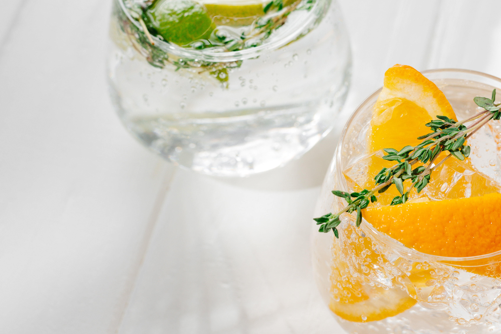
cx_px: 364
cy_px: 132
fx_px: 1225
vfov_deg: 15.5
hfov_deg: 22.9
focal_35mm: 88
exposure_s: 1/160
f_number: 5.6
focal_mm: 50
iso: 100
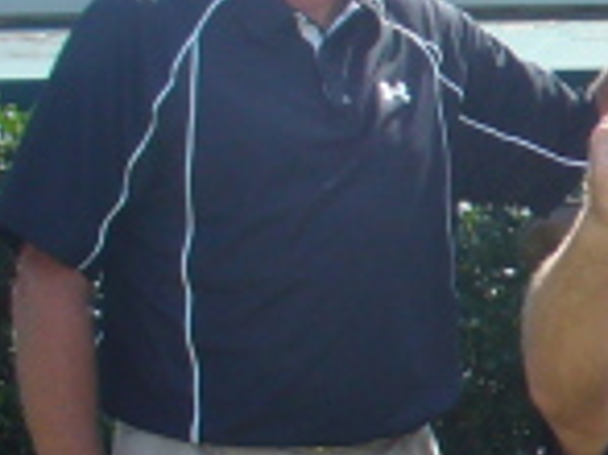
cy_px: 356
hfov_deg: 9.0
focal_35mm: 202
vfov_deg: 7.3
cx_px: 1369
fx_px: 3545
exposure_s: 1/500
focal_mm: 6.1
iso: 80
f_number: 2.8
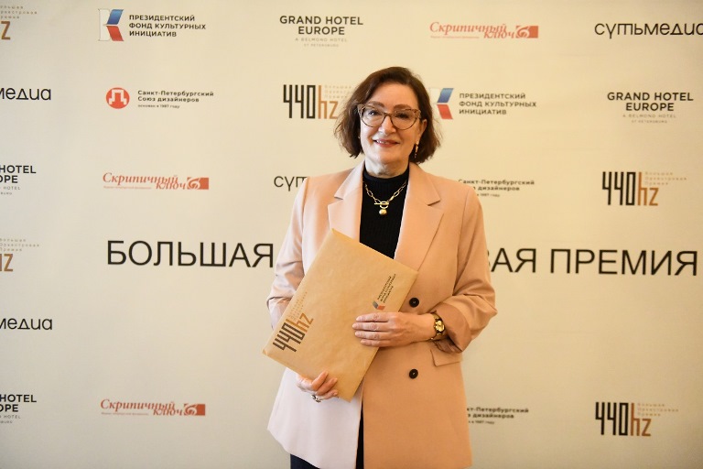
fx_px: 703
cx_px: 352
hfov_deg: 53.1
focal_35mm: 36
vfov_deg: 36.9
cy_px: 234
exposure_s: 1/160
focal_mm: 36
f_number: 2.8
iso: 20000
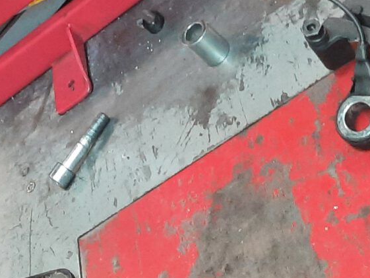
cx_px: -89
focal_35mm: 114
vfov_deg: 11.6
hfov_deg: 16.5
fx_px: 1219
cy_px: -289
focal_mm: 4.6
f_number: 2
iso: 320
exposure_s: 1/50
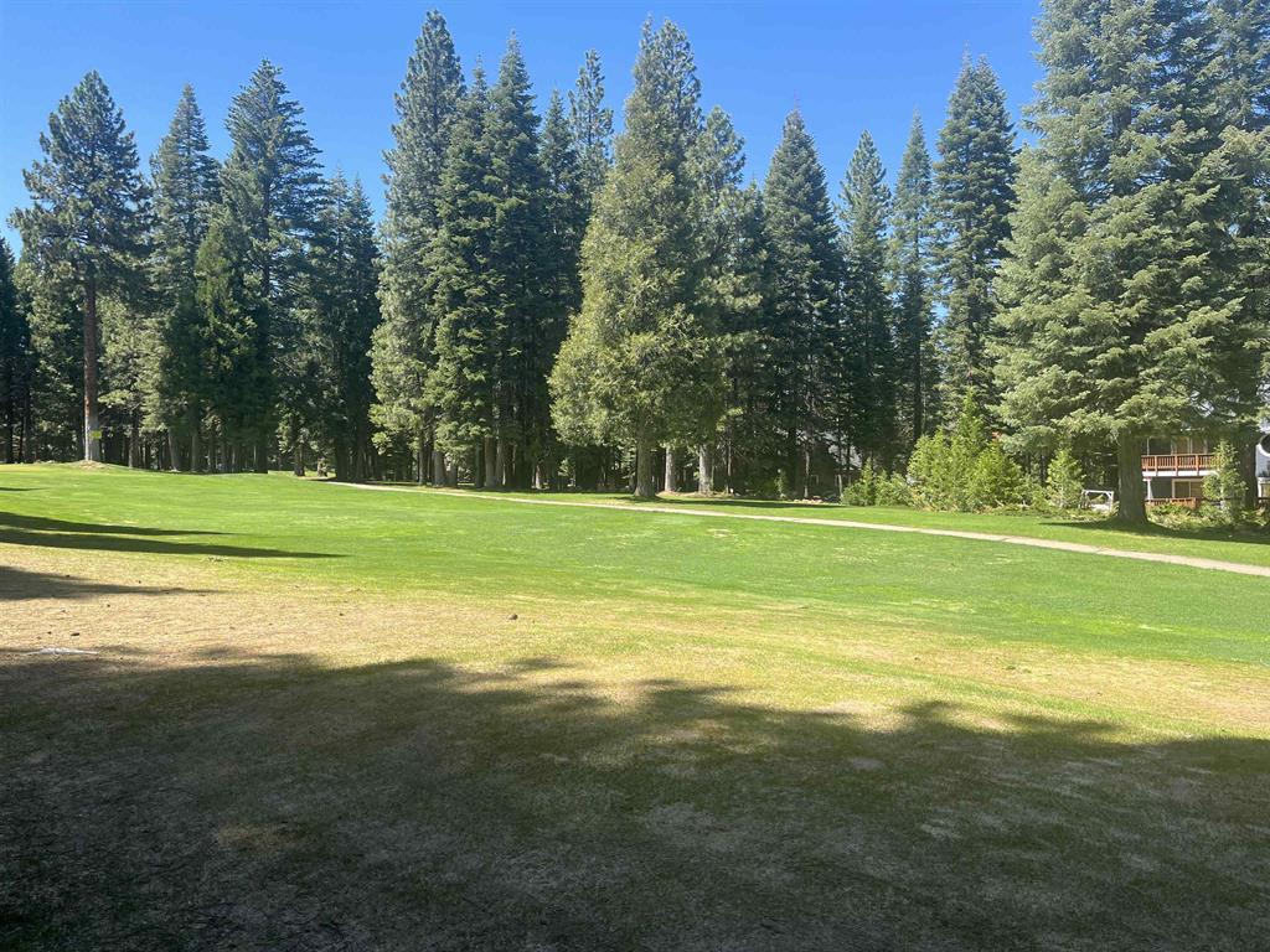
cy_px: 476
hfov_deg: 67.3
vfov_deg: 53.1
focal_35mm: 26
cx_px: 635
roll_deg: -0.3
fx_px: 954
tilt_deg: +1.0
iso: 50
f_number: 1.6
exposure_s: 1/1186
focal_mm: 5.1
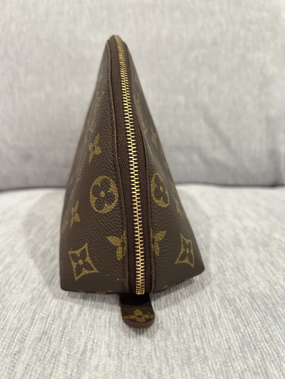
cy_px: 190
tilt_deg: -19.1
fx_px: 285
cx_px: 142
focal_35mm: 26
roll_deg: +0.4
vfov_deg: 67.3
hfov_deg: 53.1
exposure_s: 1/60
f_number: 1.5
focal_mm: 5.7
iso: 400
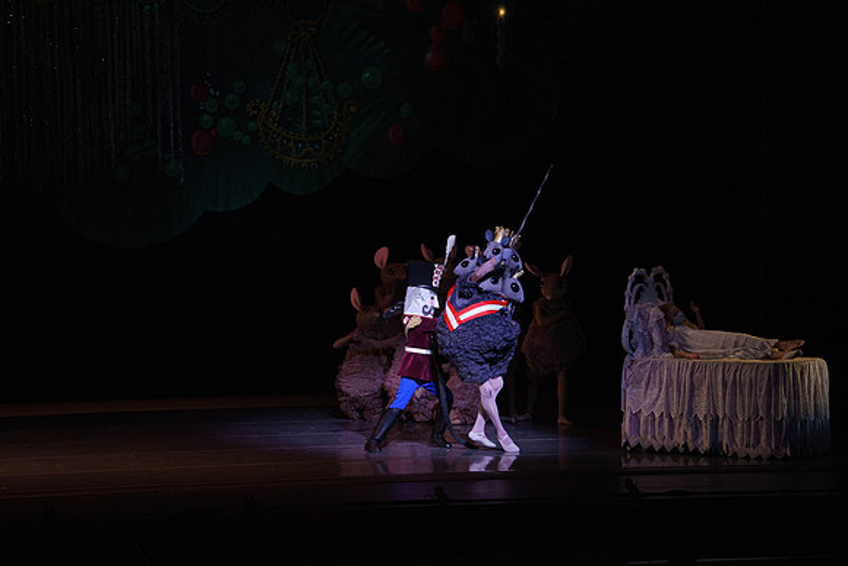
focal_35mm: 179
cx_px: 424
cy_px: 283
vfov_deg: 7.7
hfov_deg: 11.5
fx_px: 4217
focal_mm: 179
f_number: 9
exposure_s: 1/320
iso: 5000
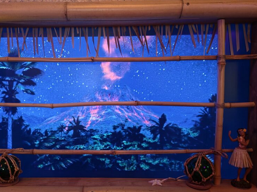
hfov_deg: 56.4
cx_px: 103
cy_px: 110
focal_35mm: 32
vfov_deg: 44.0
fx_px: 238
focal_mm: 6.5
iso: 800
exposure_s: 1/15.5
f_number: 1.4
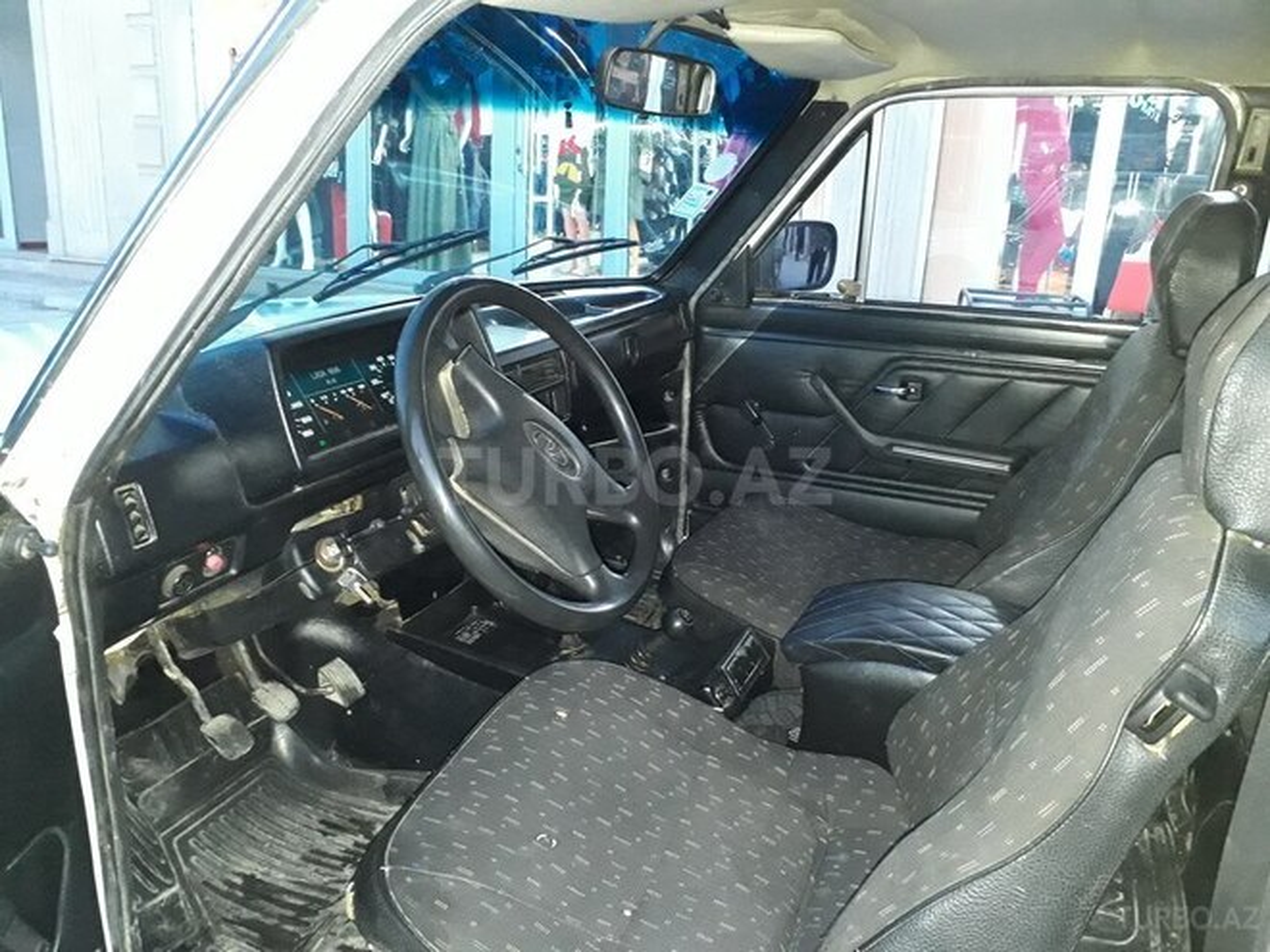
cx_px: 635
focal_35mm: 27
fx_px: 991
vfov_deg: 51.4
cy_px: 476
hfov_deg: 65.3
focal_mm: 3.6
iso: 500
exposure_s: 1/17
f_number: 1.9
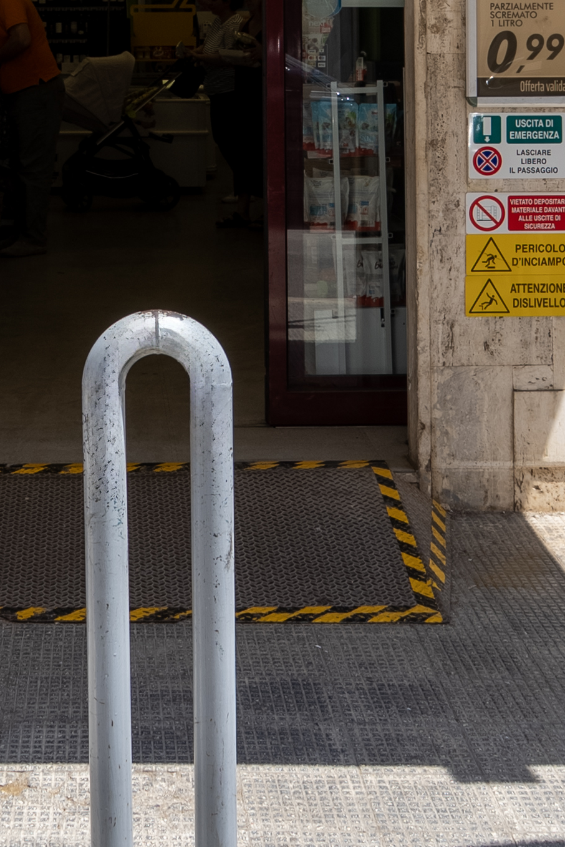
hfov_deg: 18.0
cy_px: 1
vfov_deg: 25.6
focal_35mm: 75
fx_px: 1764
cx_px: 99
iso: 125
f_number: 10
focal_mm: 24
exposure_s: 1/100
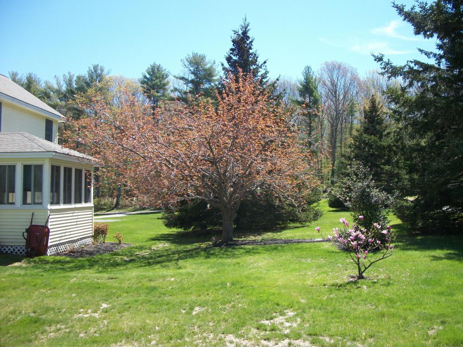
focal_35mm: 32
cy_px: 174
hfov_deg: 56.8
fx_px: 428
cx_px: 232
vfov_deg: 44.2
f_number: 8.8
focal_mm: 5.7
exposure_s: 1/80
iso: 80
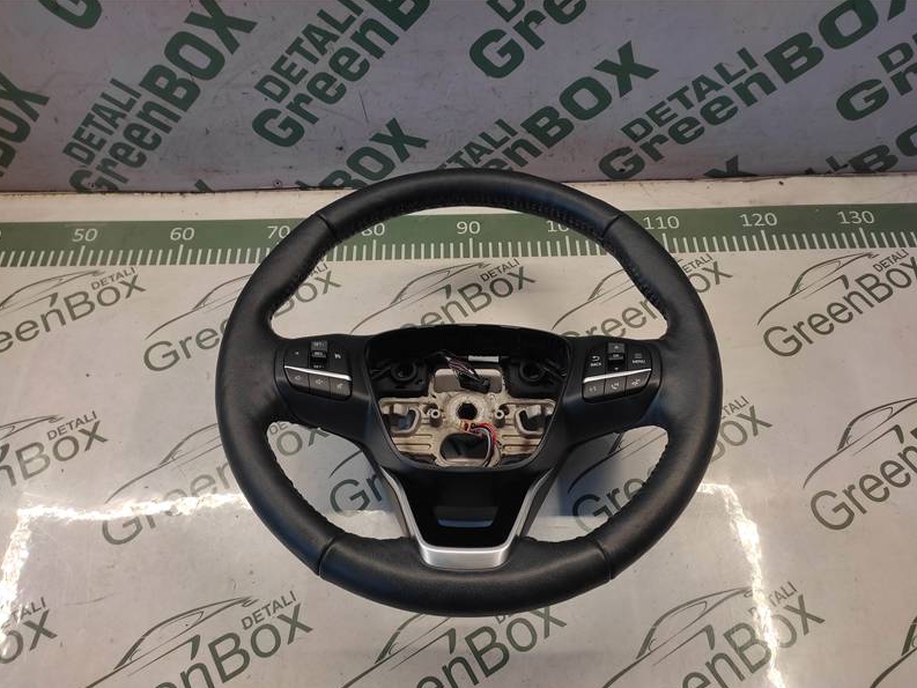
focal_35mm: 27
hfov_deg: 65.3
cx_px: 451
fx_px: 715
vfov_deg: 51.4
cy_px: 355
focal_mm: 4.74
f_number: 1.79
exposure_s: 1/33
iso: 137
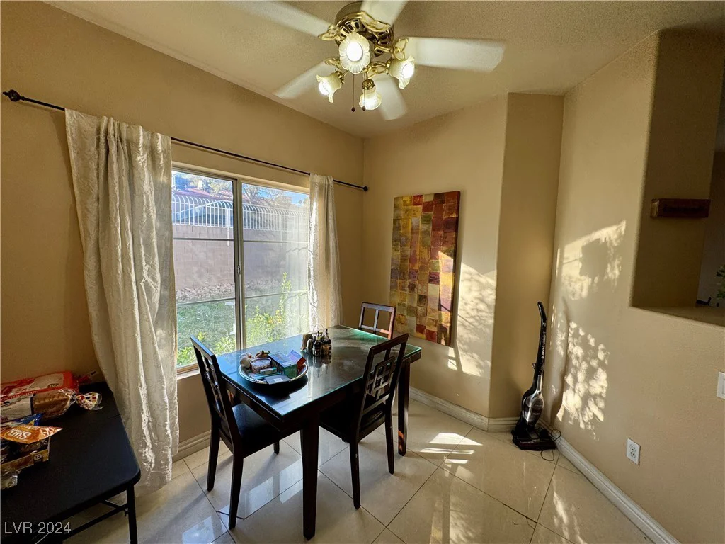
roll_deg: -1.1
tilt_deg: -5.3
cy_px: 272
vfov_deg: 85.7
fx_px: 293
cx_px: 362
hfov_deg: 102.1
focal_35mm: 14
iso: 50
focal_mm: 2.22
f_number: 2.2
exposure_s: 1/120
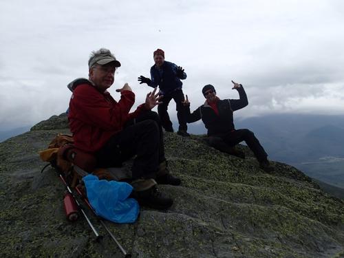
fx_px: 248
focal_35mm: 25
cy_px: 129
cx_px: 172
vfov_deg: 54.9
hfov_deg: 69.4
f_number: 8
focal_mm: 4.5
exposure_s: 1/400
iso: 100
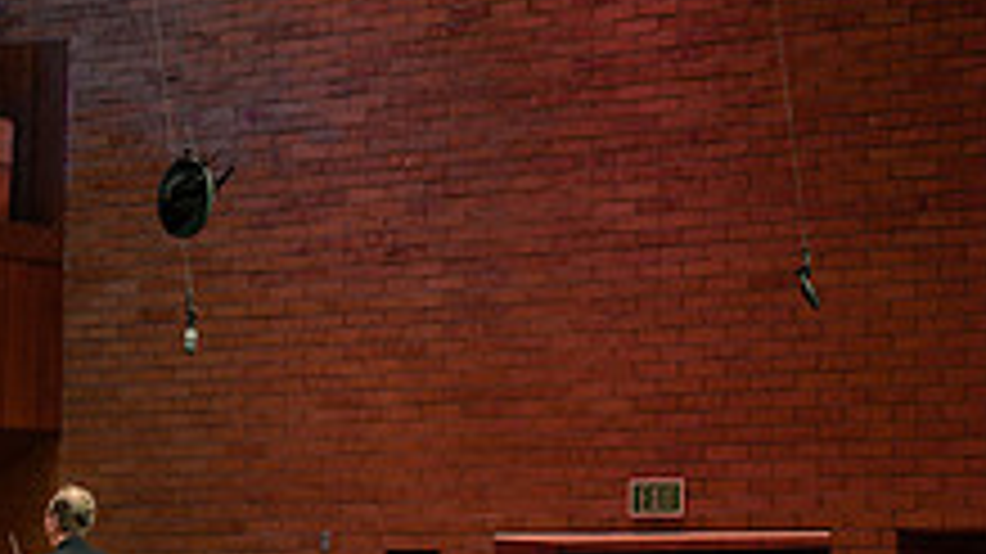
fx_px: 3528
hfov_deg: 15.6
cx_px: -9
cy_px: 152
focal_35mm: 135
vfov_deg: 9.0
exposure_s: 1/125
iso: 1250
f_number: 4
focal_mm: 44
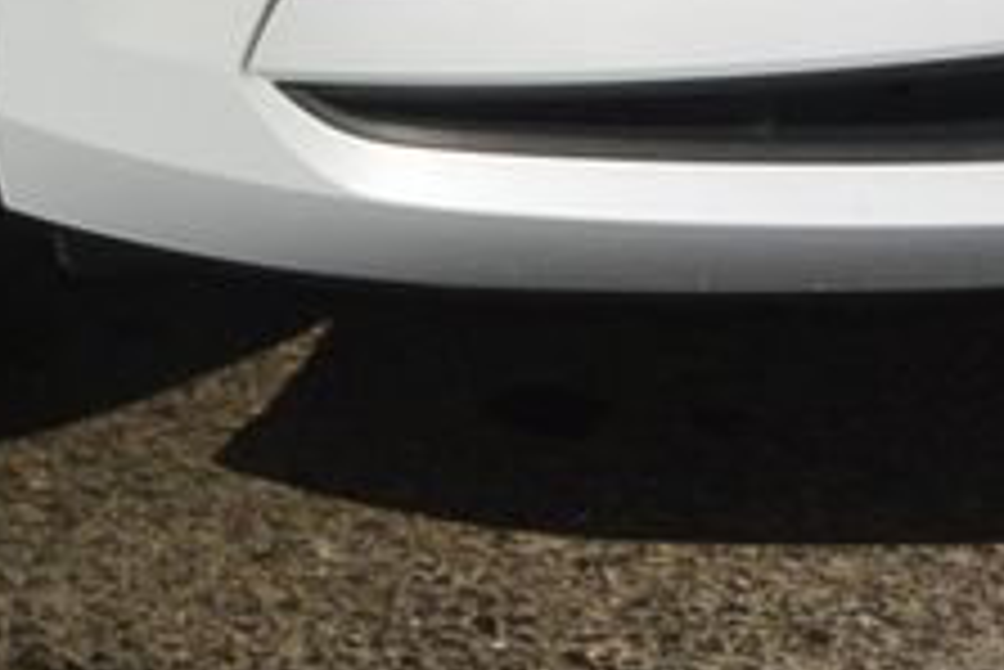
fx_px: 3460
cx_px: 9
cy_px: -726
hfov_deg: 16.2
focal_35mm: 124
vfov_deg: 10.1
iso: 160
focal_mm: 10
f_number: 13
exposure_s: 1/250
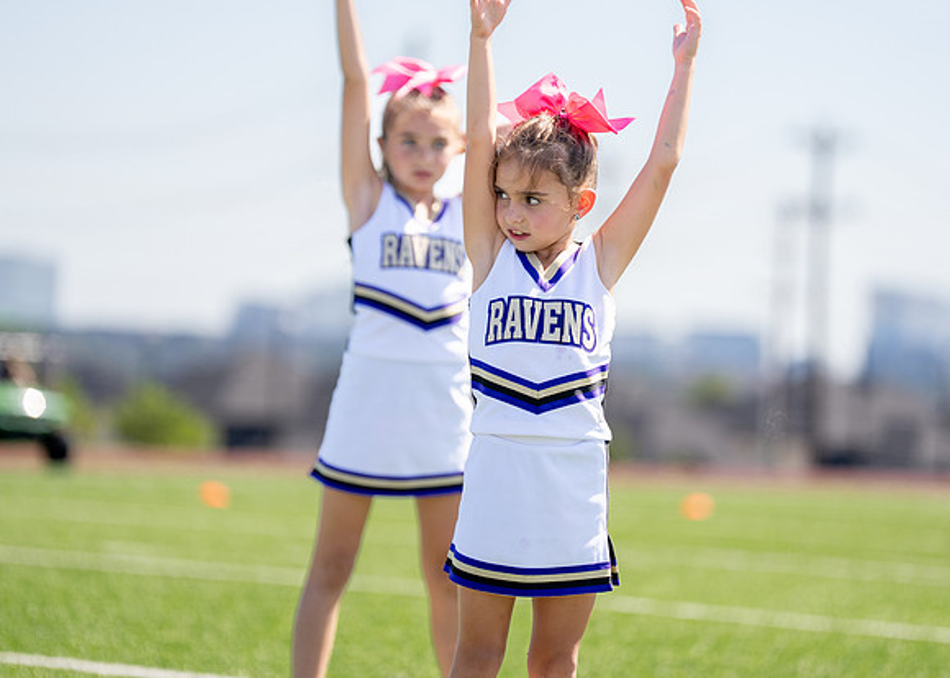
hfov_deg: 9.9
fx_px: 5478
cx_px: 500
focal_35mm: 203
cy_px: 321
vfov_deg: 7.1
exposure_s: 1/2500
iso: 200
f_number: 2.8
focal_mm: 168
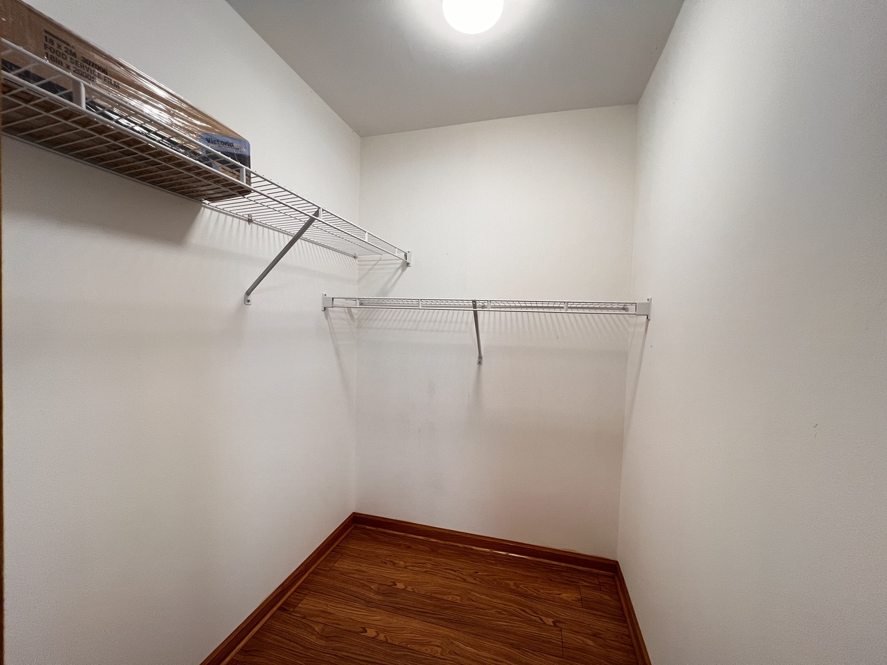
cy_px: 332
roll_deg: -1.6
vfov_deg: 89.9
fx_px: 333
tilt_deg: -1.6
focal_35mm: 13
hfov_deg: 106.2
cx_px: 444
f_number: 1.8
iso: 160
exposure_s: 1/60
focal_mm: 1.57
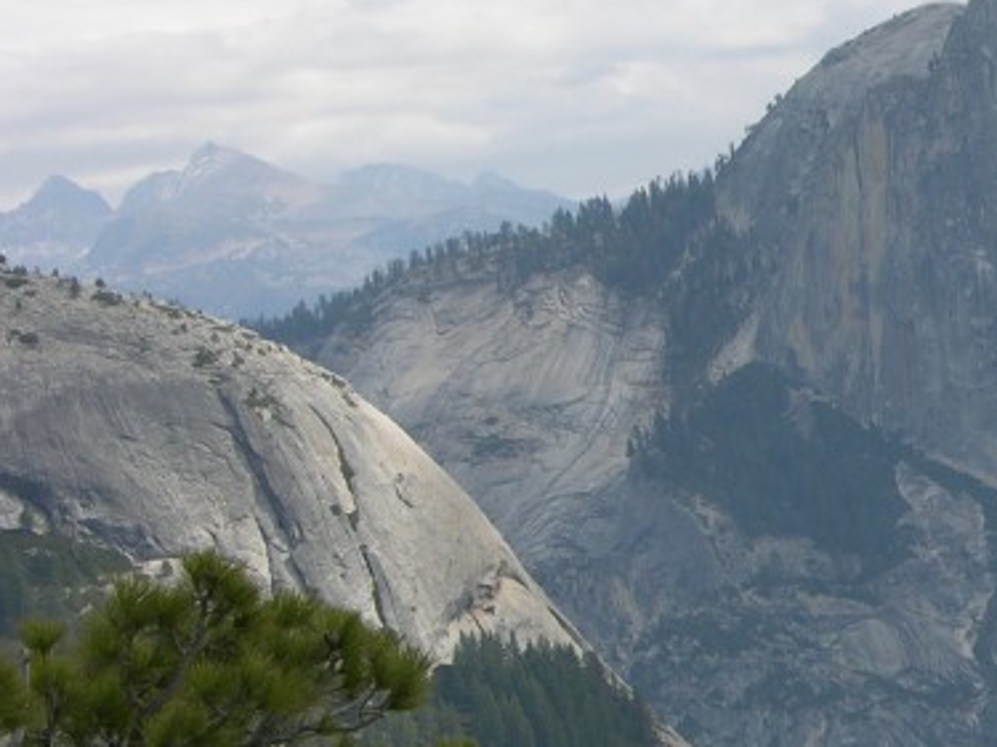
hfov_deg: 8.7
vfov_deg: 6.6
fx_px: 6450
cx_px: 1332
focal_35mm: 224
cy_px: 324
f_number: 5.5
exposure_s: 1/300
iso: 50
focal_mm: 21
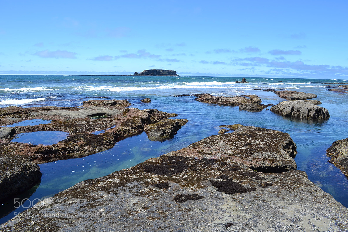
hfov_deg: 67.4
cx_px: 174
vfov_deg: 47.9
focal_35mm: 27
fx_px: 261
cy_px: 116
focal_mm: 18
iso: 100
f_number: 8
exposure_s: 1/250
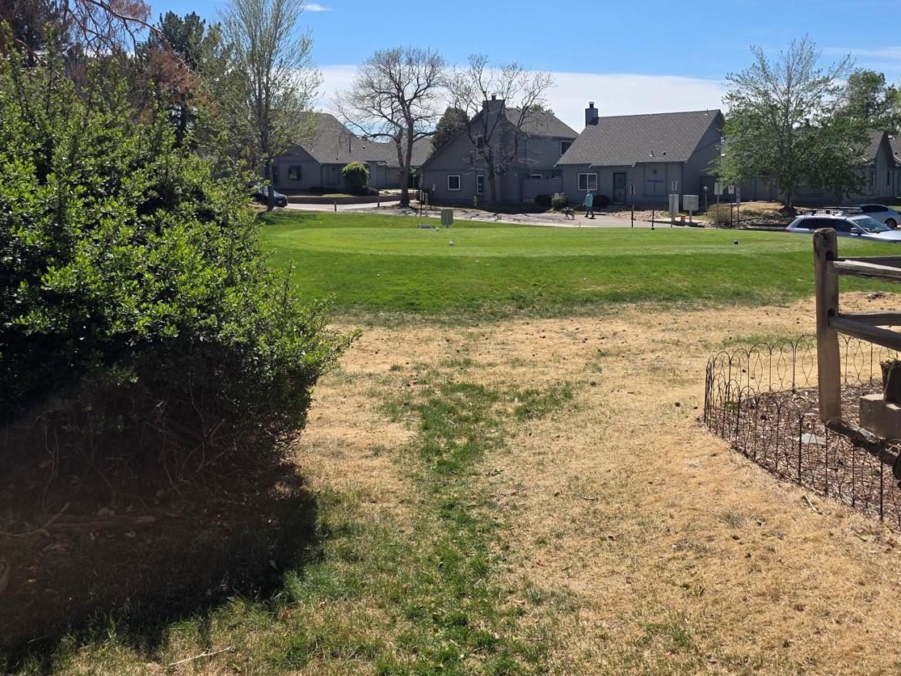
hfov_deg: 55.2
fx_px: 859
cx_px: 507
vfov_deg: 42.5
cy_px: 241
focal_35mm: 33
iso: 80
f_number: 1.7
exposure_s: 1/6150
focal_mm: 6.3
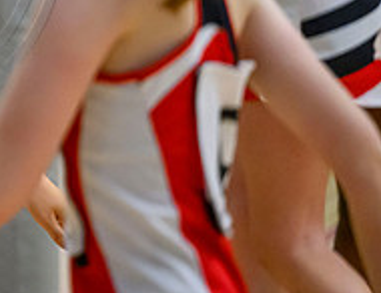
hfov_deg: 3.6
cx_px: -234
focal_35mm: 539
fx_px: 5985
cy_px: -69
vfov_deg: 2.8
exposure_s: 1/1250
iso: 6400
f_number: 3.2
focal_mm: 160
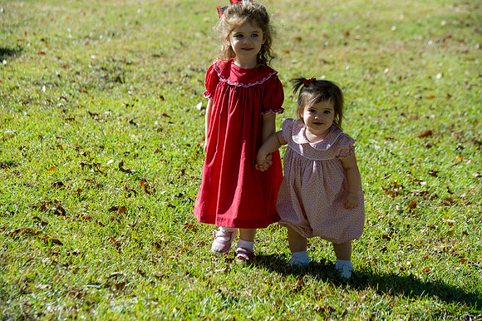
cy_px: 160
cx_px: 241
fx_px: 1873
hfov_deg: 14.7
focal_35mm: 140
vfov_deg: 9.8
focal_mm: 140
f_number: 6.3
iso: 320
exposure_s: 1/400
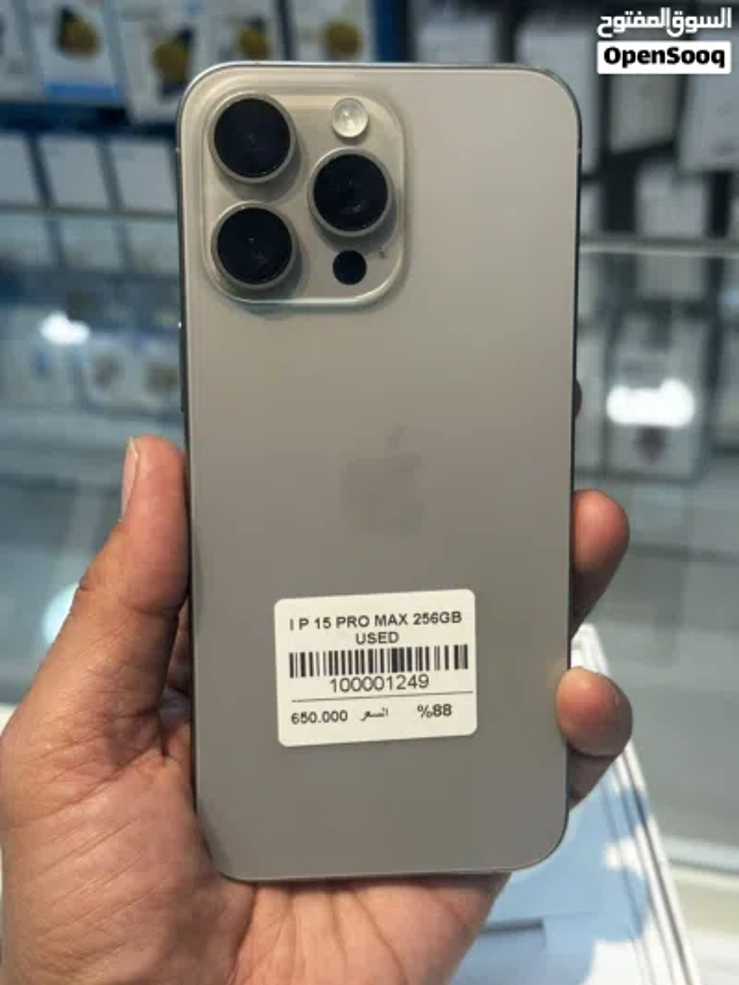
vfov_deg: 39.6
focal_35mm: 48
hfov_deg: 30.3
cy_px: 492
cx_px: 370
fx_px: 1366
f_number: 1.78
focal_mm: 6.86
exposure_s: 1/532
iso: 64
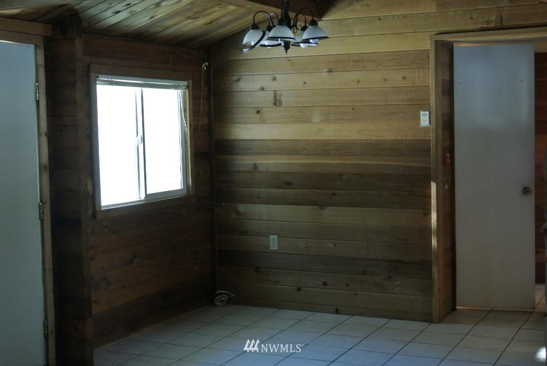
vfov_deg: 26.1
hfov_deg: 38.2
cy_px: 183
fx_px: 791
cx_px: 274
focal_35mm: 52
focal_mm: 19.6
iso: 500
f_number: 4.8
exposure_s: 1/30
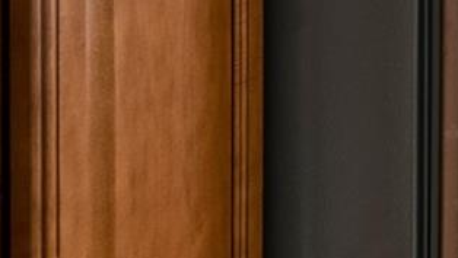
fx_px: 972
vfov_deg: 13.7
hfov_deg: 16.1
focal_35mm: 80
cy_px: -191
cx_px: 1036
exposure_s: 1/6
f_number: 7.1
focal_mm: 10
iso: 100
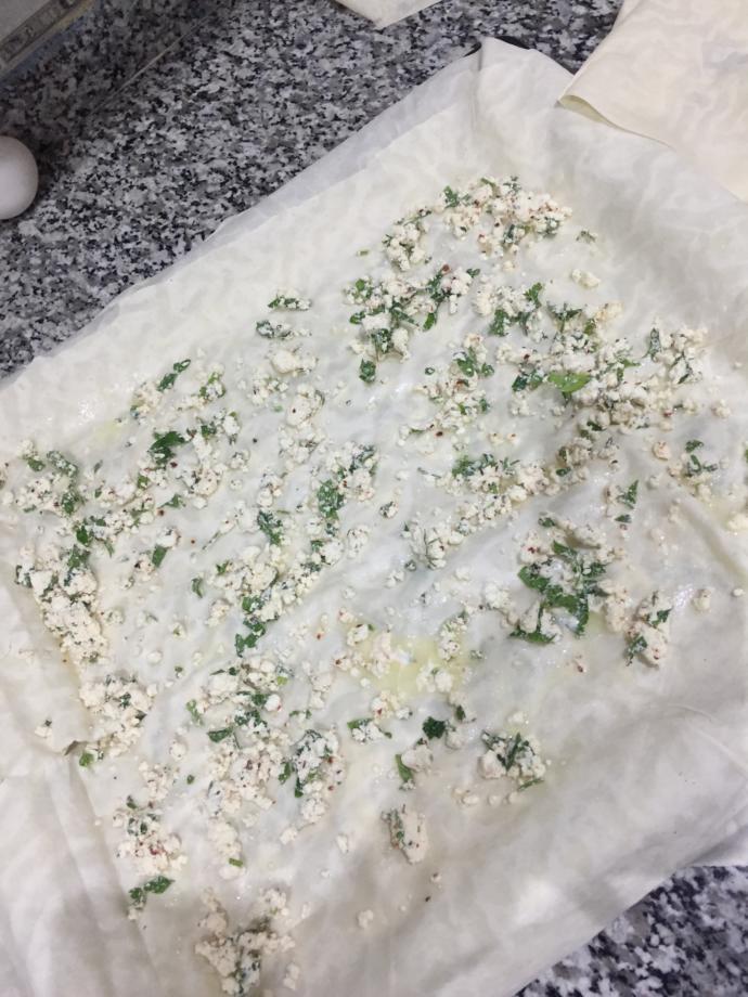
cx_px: 374
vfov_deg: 61.7
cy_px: 498
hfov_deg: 48.2
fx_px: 836
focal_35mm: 29
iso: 160
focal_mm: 4.15
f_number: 2.2
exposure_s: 1/33
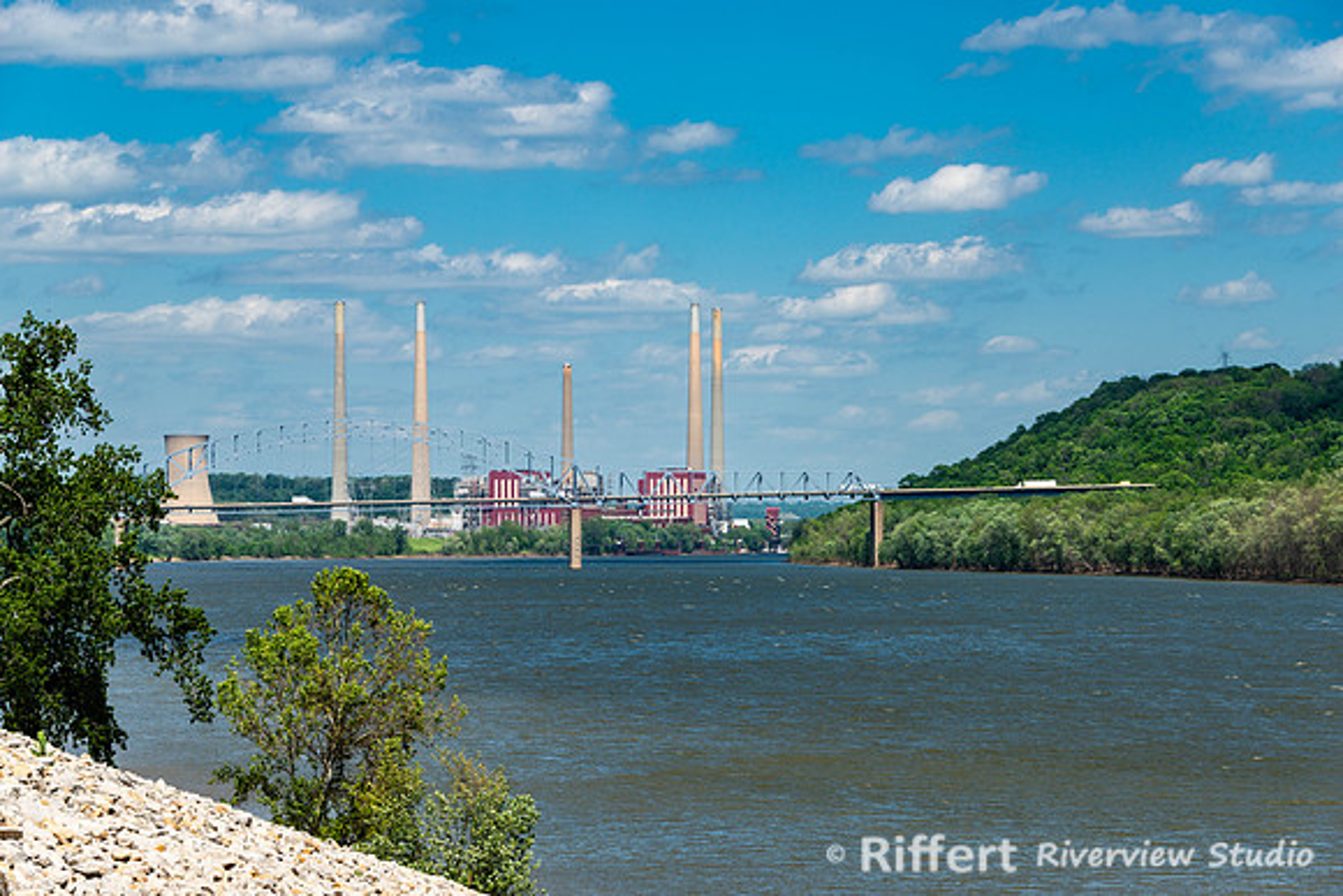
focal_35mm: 112
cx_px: 672
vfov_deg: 12.2
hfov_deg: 18.3
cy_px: 448
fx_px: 4179
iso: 100
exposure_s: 1/320
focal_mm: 112
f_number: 9
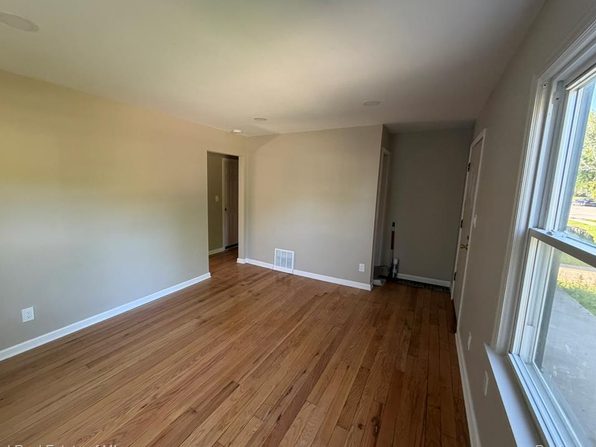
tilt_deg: -7.8
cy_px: 221
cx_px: 279
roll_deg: -1.2
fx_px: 258
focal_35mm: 15
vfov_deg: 81.7
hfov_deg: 98.0
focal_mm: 2.22
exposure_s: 1/107
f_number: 2.2
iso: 320
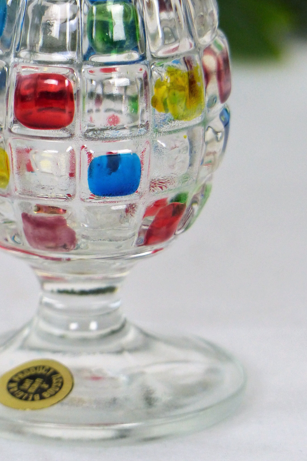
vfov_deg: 4.1
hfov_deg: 2.8
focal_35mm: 499
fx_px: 6384
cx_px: 139
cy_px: 230
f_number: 2.8
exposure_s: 1/100
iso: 320
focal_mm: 78.4
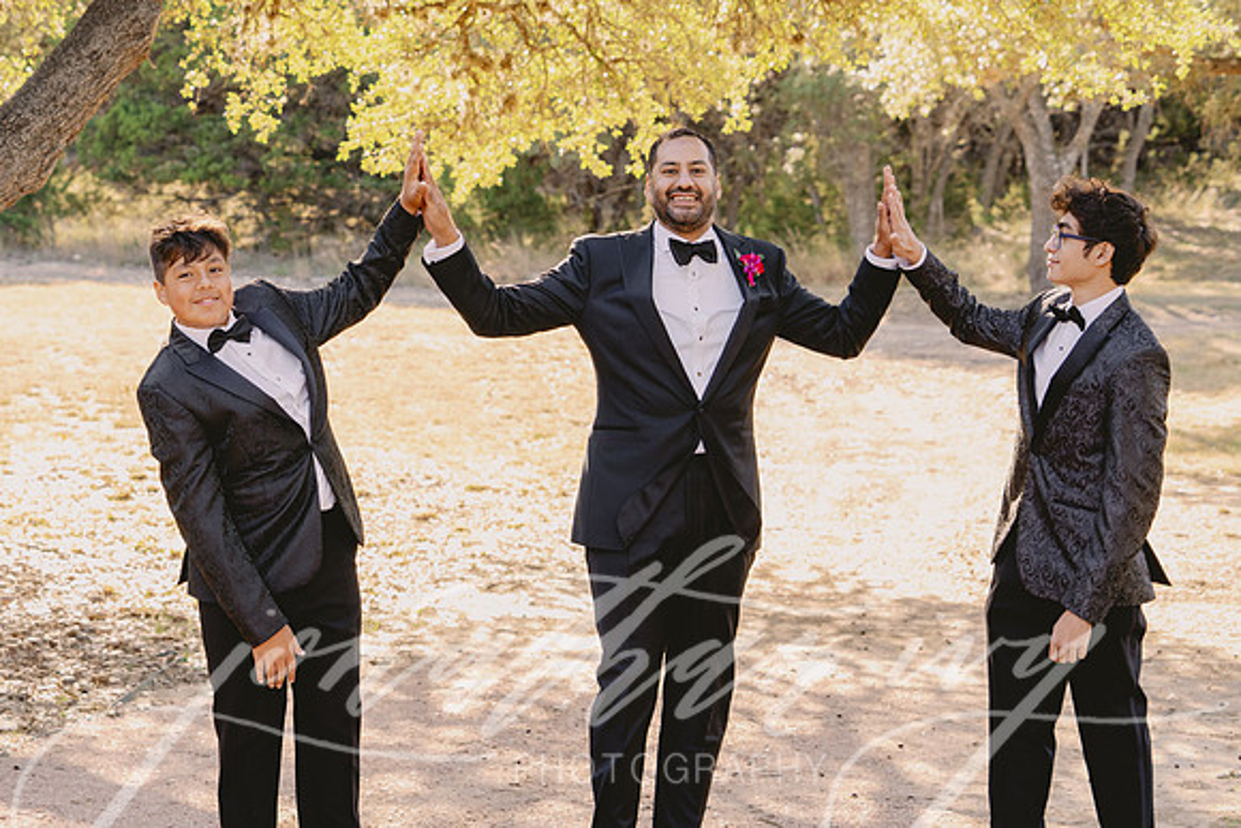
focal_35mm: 92
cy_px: 286
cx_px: 429
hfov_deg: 22.2
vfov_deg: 14.9
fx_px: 3158
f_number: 5
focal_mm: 70
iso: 800
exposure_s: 1/250
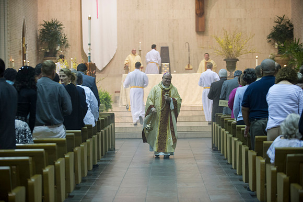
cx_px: 152
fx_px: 858
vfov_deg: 13.4
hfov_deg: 20.0
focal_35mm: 102
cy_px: 101
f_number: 2.8
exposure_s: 1/50
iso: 1600
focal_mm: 102
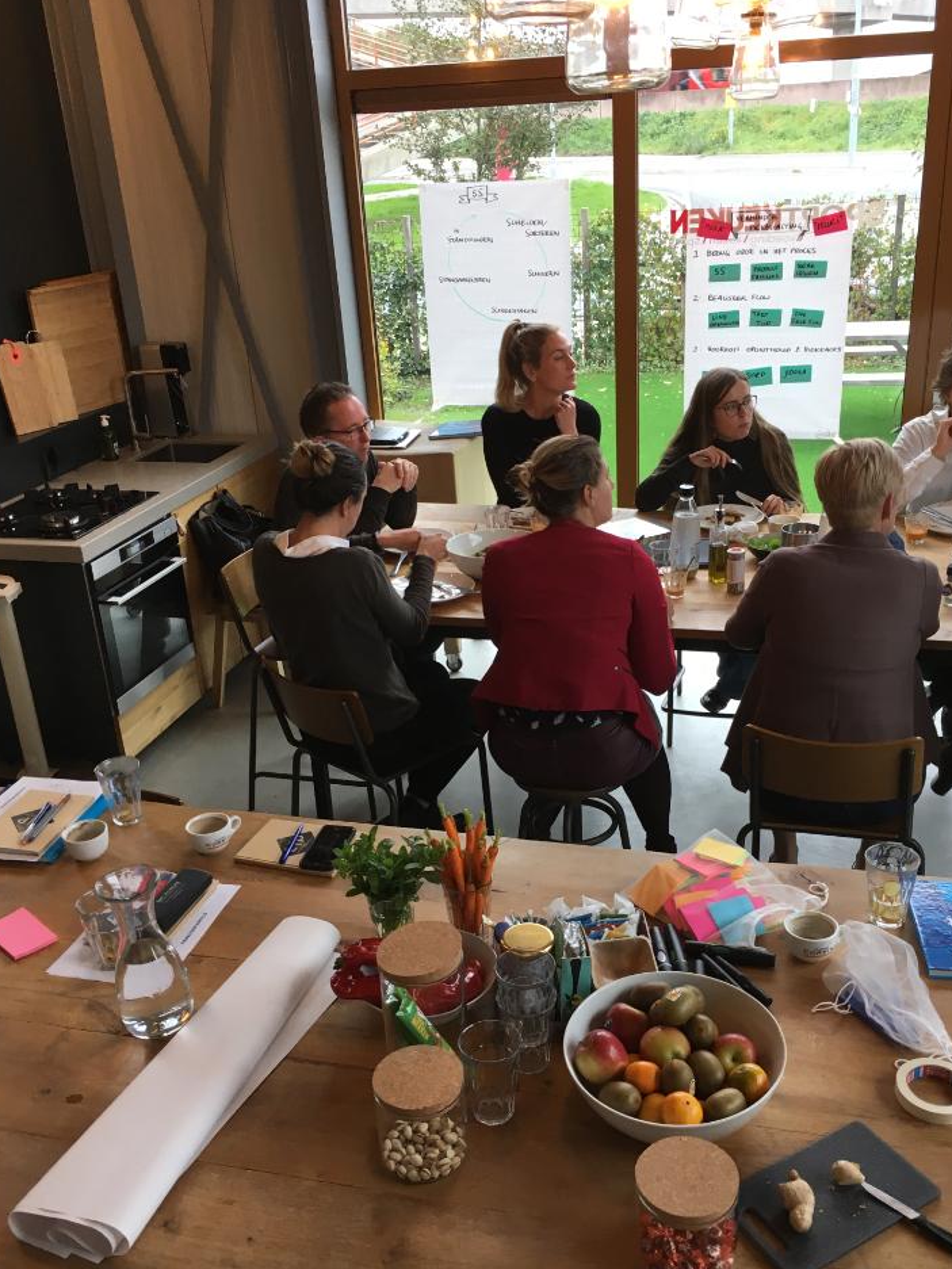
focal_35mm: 33
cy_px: 692
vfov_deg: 55.3
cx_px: 504
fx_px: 1210
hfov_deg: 42.9
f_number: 2.2
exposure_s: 1/33
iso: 32
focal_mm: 4.2
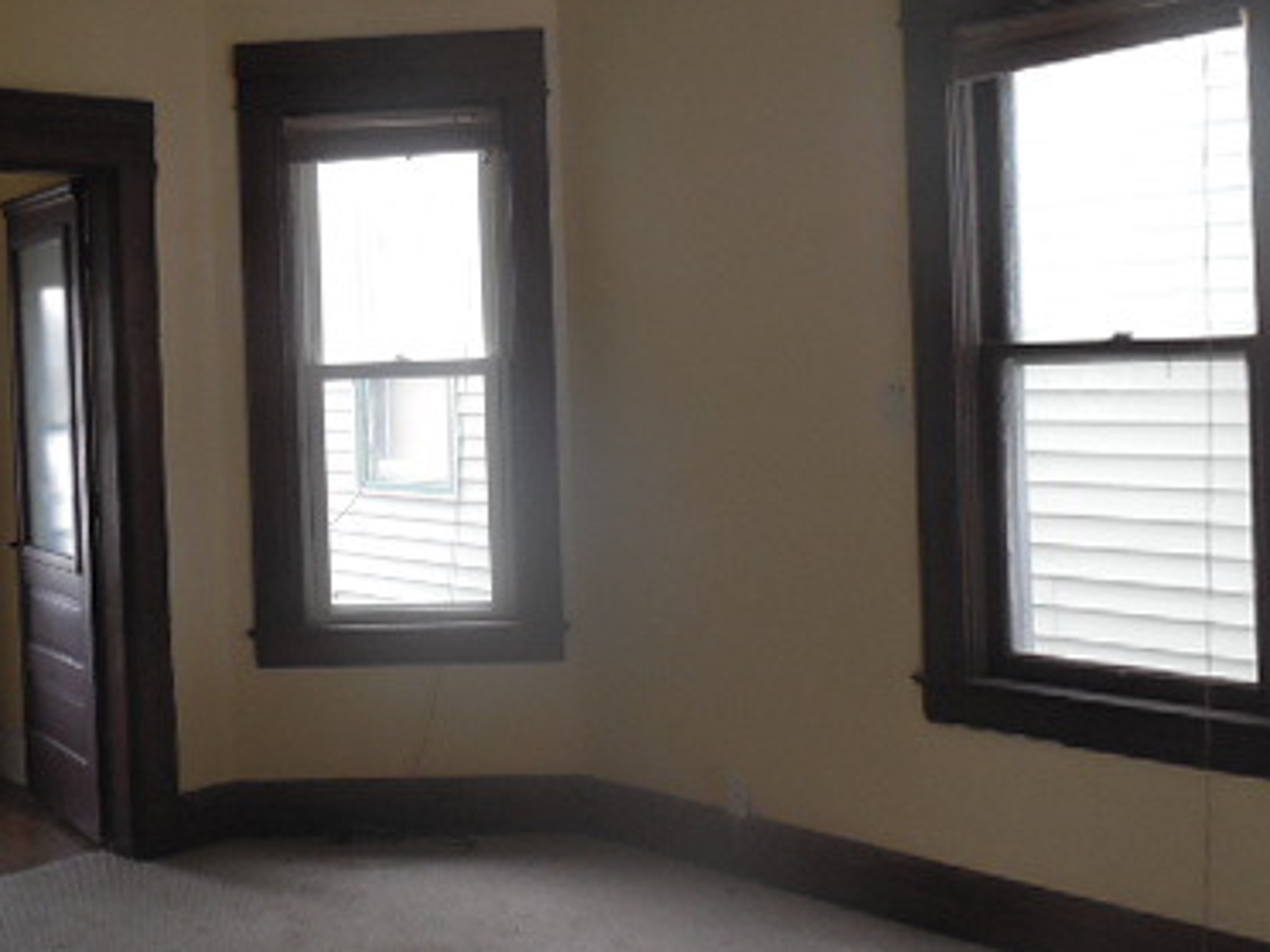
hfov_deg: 43.2
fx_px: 1578
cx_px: 423
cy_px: 365
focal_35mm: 43
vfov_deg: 33.5
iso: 320
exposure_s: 1/30
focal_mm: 4.5
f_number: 3.3
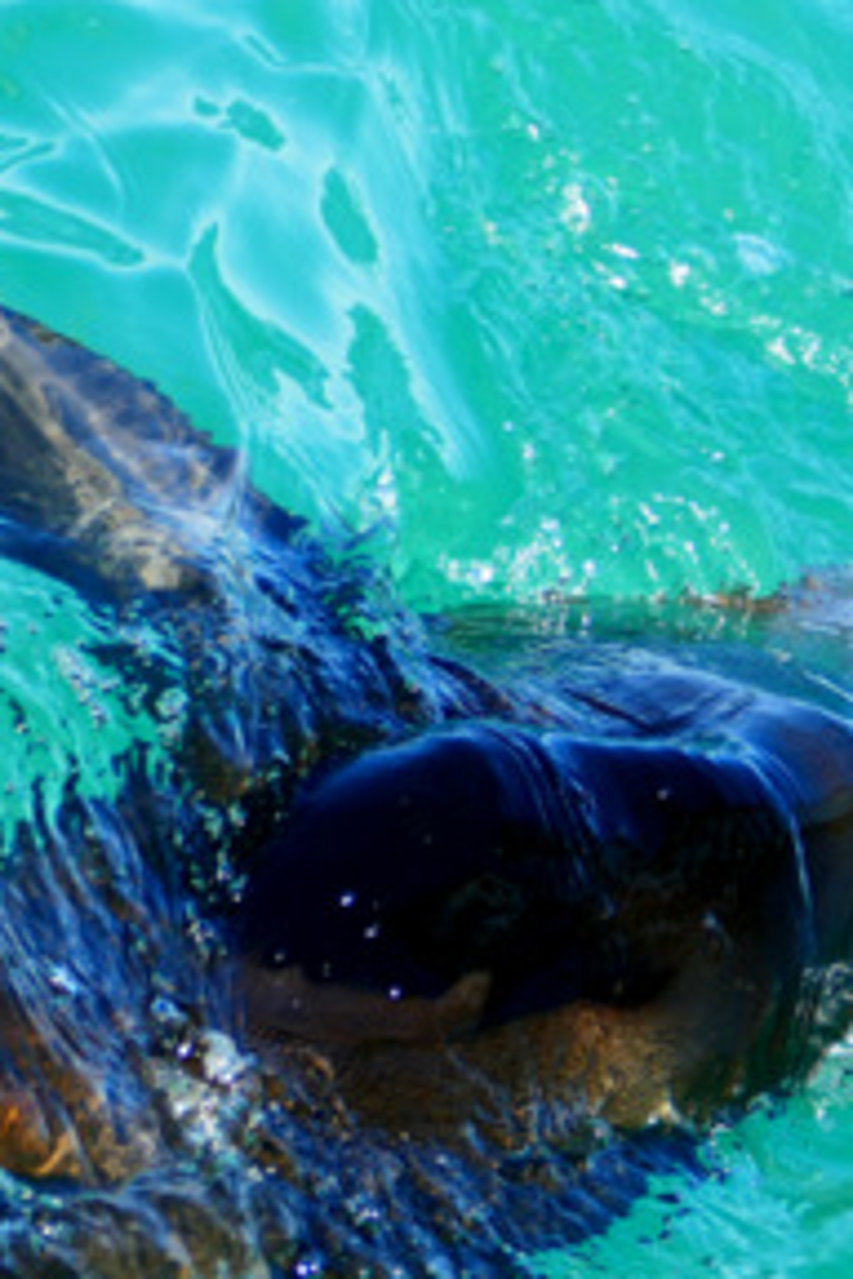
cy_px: 744
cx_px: 449
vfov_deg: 10.6
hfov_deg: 7.1
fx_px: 6895
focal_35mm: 194
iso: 125
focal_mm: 33.96
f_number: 3.8
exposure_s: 1/320
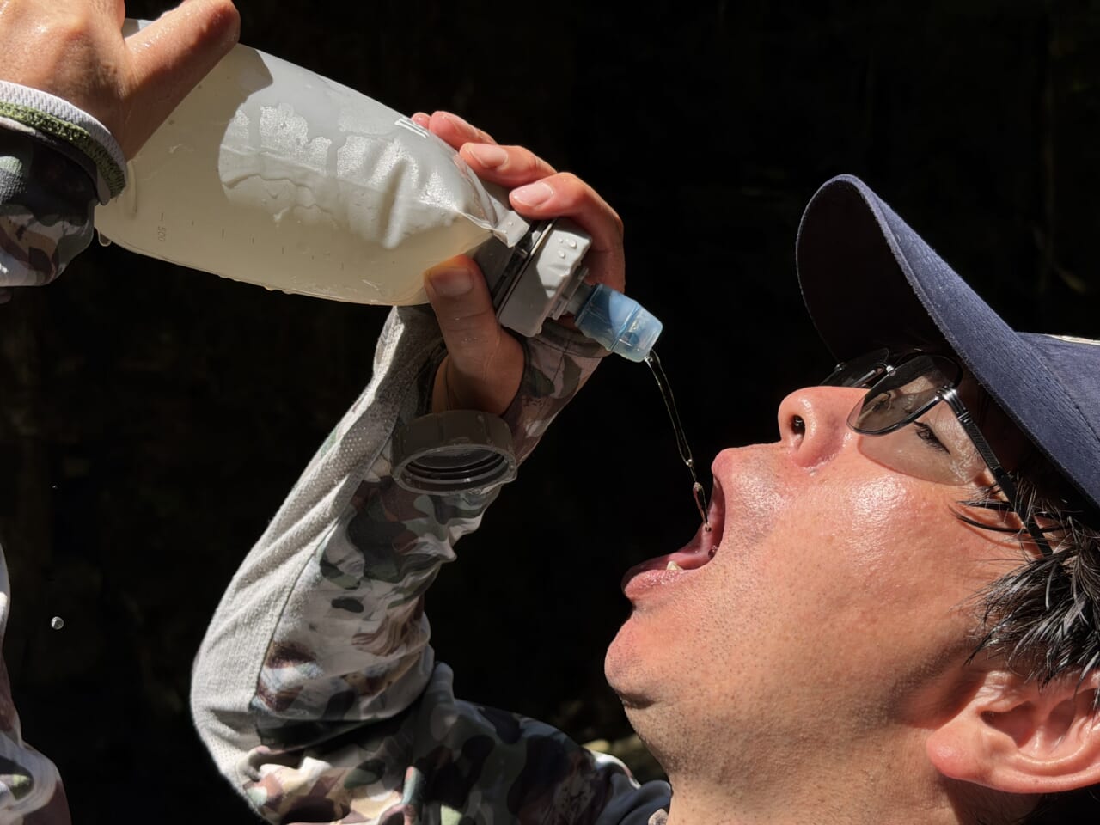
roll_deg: +9.9
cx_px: 550
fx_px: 1525
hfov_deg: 39.7
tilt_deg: +4.5
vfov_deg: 30.3
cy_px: 412
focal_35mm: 48
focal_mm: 6.76
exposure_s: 1/3226
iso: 64
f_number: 1.78
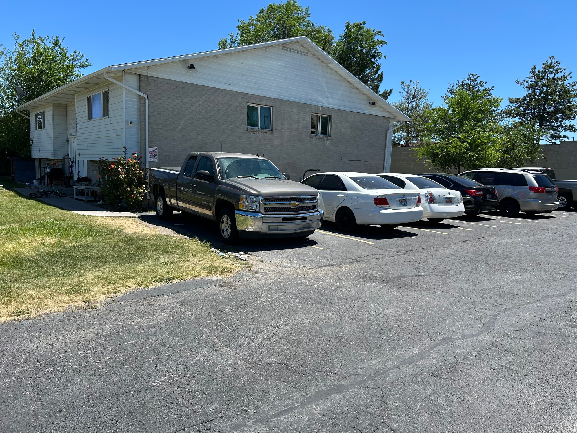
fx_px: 433
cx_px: 288
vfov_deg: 53.1
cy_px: 216
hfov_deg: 67.3
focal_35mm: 26
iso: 50
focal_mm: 5.7
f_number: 1.5
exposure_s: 1/3165
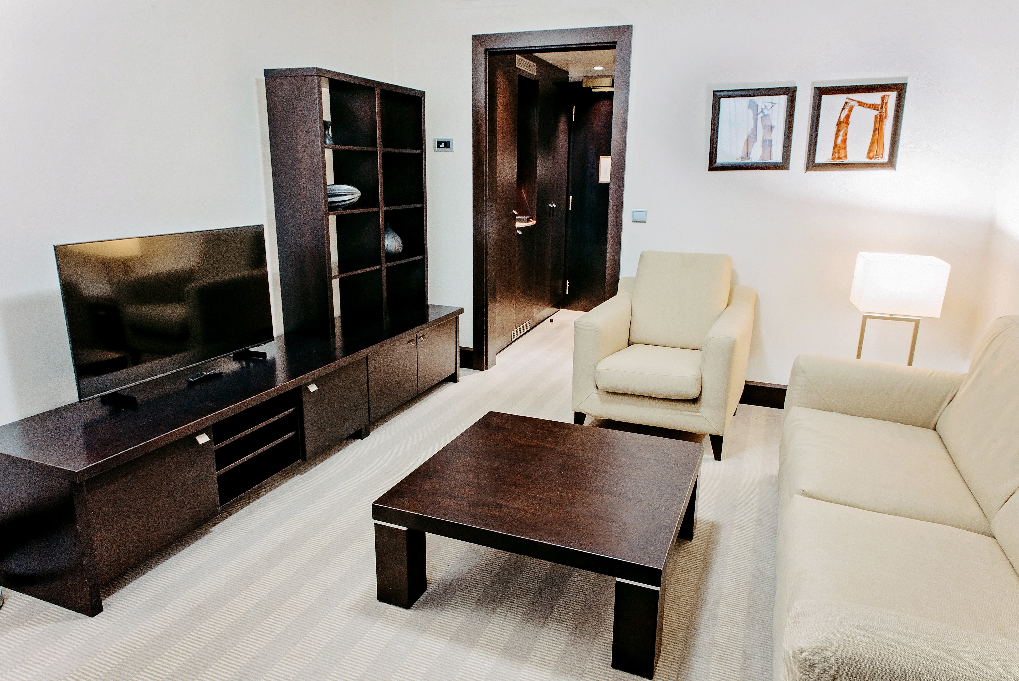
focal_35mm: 24
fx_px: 680
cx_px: 510
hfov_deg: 73.7
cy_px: 340
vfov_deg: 53.2
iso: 320
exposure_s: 1.6
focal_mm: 24
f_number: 16
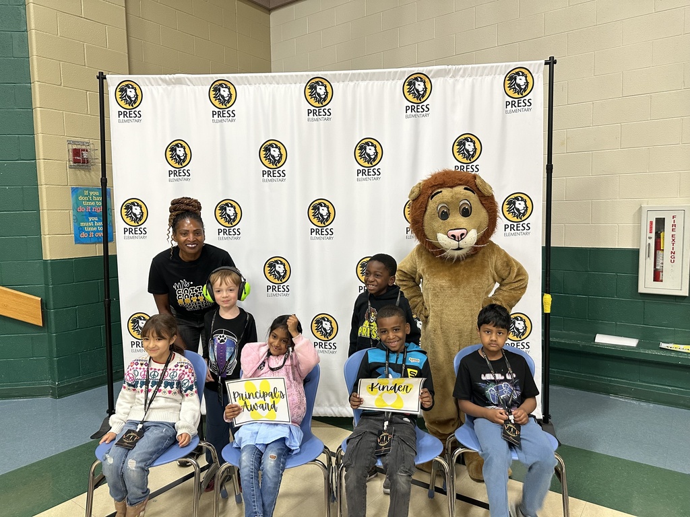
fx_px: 478
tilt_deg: -4.7
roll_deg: +0.7
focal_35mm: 24
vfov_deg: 56.8
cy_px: 258
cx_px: 345
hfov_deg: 71.6
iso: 250
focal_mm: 6.86
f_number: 1.78
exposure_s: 1/60
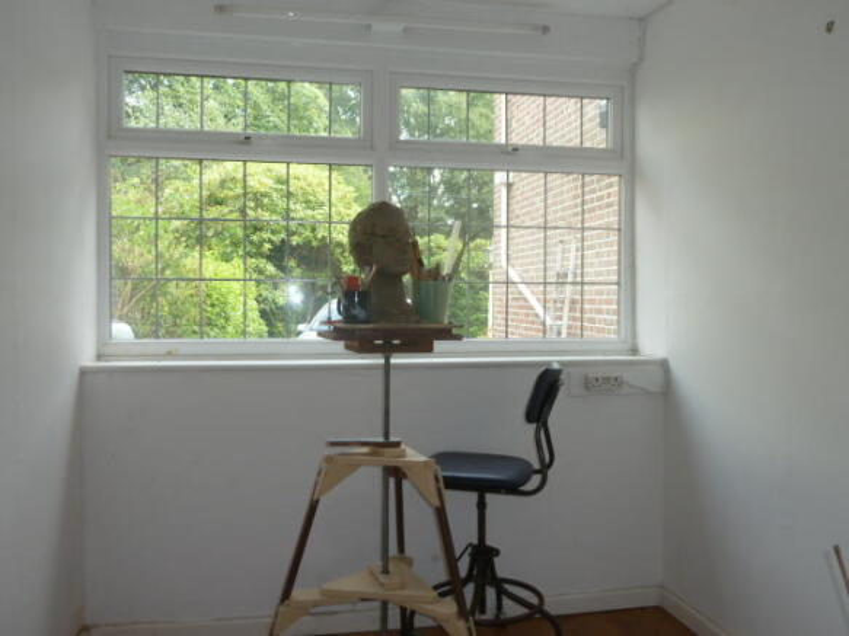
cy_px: 318
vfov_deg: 46.8
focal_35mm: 30
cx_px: 424
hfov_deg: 60.0
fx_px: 736
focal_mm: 5
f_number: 3.4
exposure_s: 1/60
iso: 100
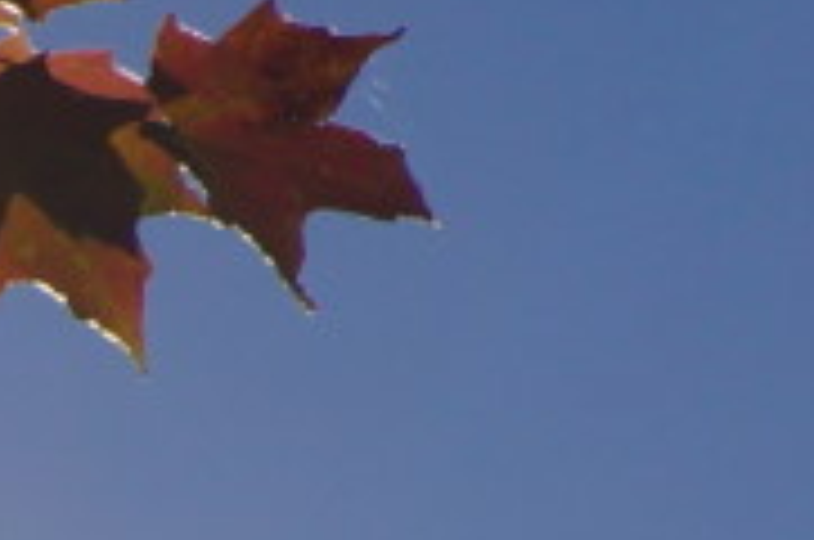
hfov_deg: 0.9
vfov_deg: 0.6
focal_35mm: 2323
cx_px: -881
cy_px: 756
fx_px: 52432
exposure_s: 1/500
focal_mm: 250
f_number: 9
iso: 100
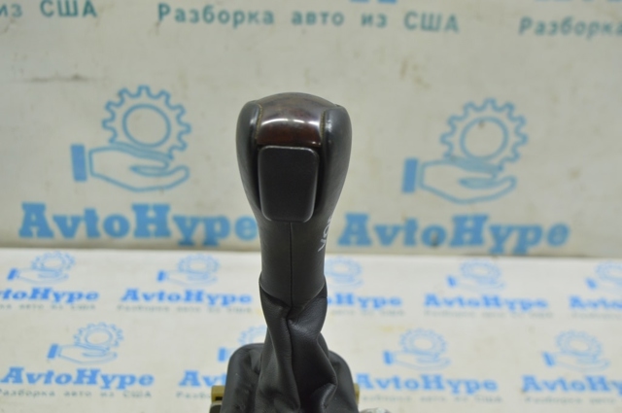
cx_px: 311
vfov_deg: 26.4
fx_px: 880
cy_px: 206
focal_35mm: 51
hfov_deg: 38.9
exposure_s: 1/20
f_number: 5.6
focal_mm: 34
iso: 400
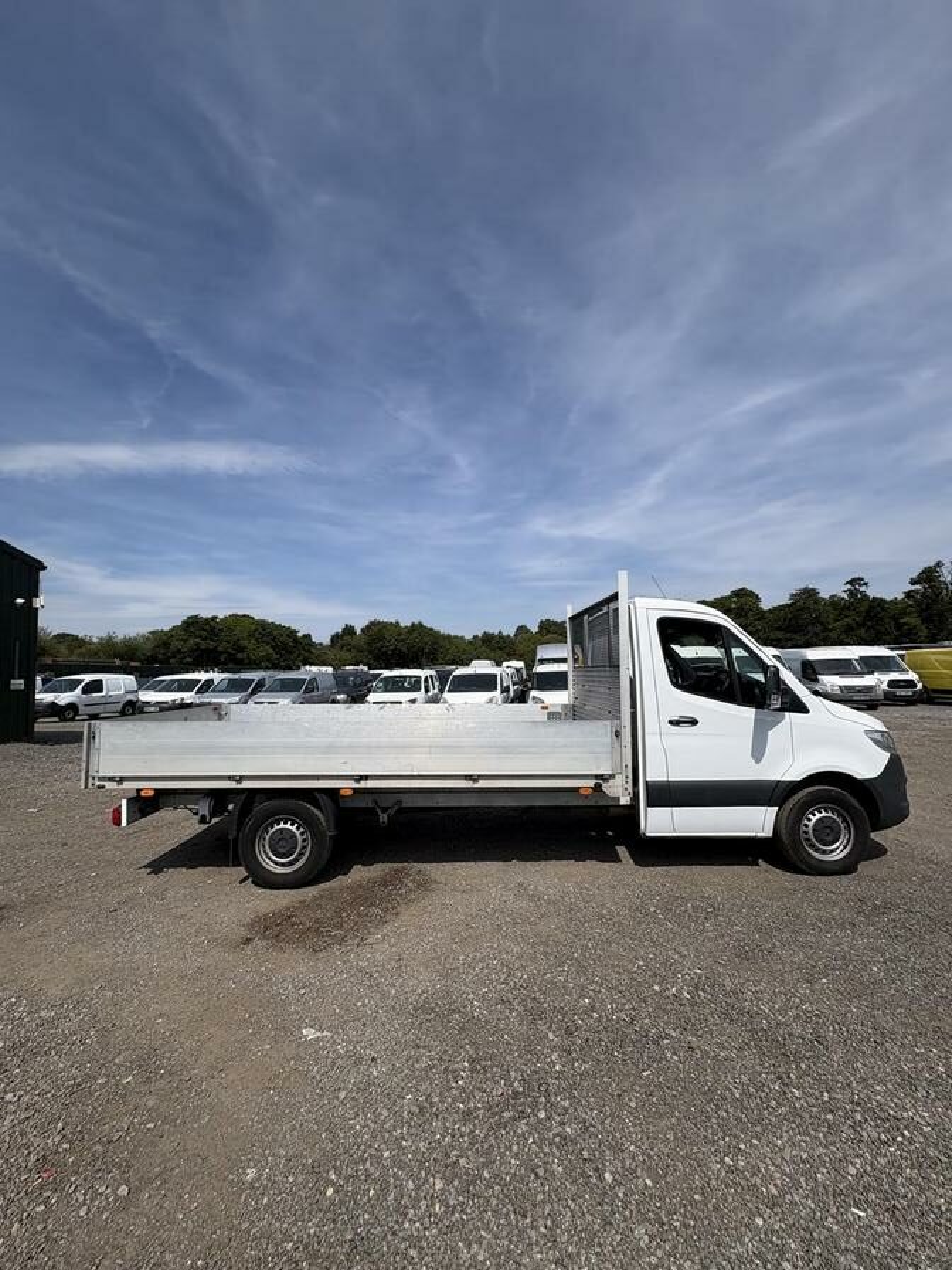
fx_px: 513
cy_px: 635
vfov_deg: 102.1
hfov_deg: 85.7
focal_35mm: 14
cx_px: 476
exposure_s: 1/4132
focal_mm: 2.22
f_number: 2.2
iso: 50
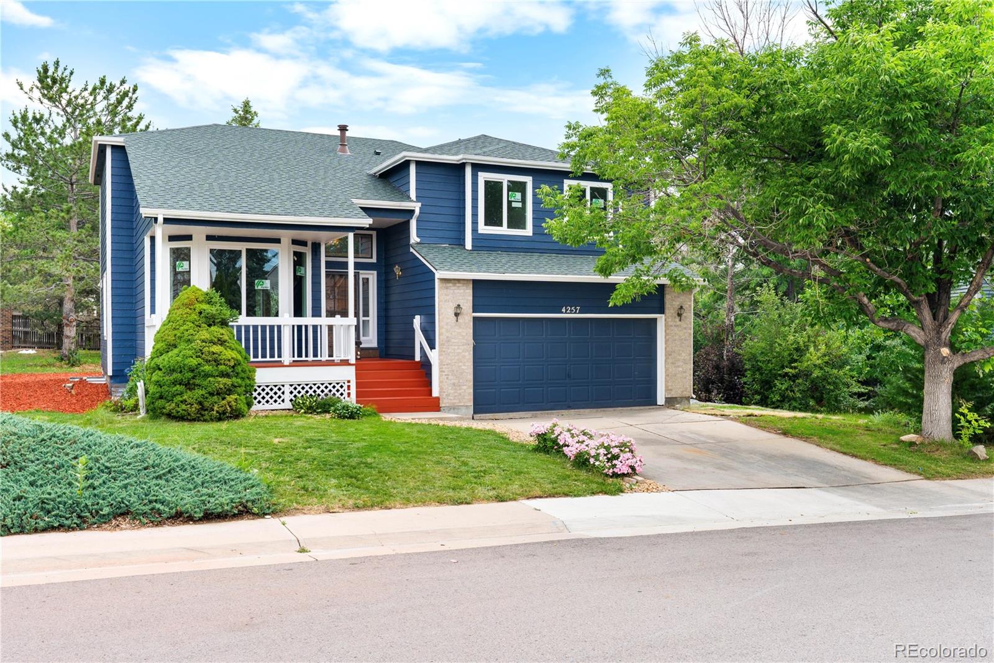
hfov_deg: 60.3
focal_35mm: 31
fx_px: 856
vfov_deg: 42.3
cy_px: 332
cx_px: 497
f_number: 9
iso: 160
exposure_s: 1/200
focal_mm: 31
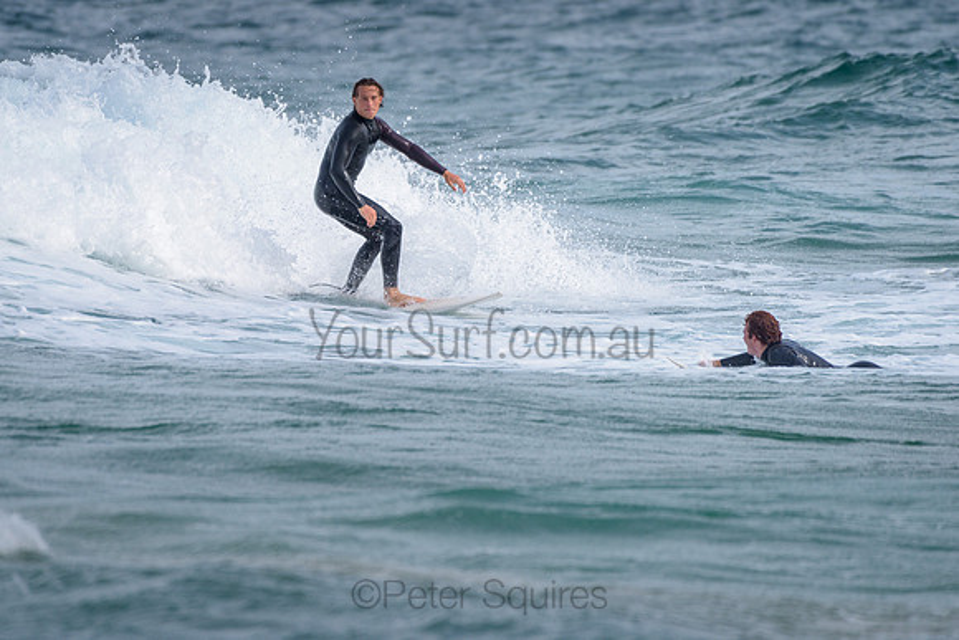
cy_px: 248
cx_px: 387
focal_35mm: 613
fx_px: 16326
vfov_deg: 2.2
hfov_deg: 3.4
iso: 250
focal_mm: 500
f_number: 5.6
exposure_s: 1/2000
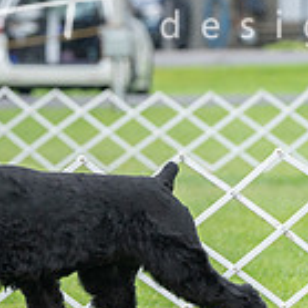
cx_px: 89
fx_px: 5436
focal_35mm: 540
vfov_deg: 3.2
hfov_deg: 3.2
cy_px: 94
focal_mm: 152
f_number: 4
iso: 400
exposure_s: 1/800
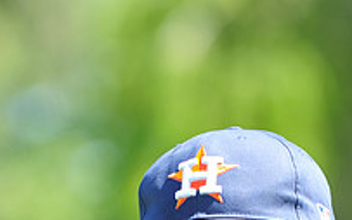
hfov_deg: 3.6
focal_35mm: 582
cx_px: 151
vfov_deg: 2.3
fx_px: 5585
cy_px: 357
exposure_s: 1/400
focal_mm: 200
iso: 200
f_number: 4.5
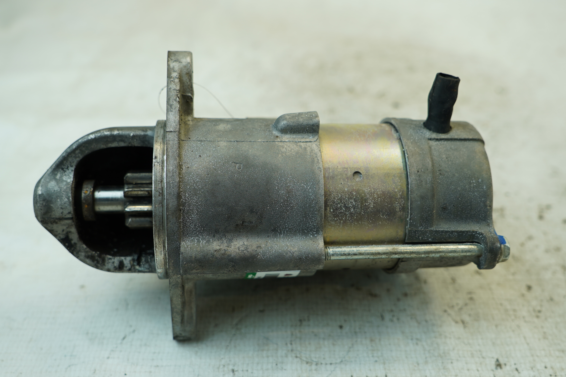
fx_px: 628
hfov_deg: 48.5
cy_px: 188
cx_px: 283
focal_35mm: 40
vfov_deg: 33.3
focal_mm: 27
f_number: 4
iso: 100
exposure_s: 1/60
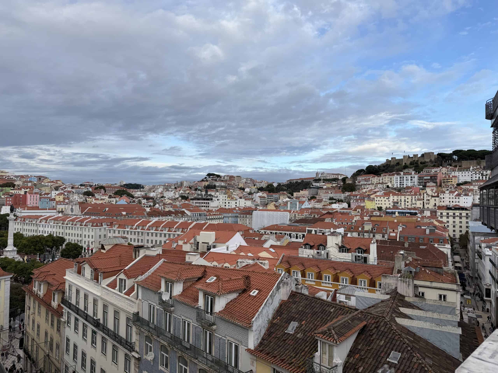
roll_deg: -1.2
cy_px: 186
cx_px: 249
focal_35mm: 24
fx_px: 345
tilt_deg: +2.1
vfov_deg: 56.8
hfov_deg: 71.6
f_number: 1.78
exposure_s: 1/1727
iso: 80
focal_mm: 6.76
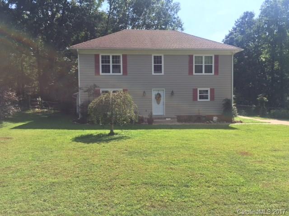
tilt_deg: -4.1
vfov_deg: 48.2
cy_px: 108
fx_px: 242
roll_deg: -0.9
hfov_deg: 61.7
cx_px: 144
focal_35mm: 29
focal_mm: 4.15
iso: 32
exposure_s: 1/964
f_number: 2.2
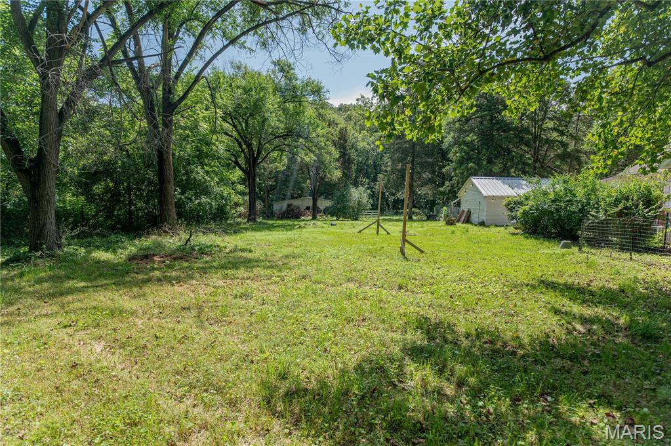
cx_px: 336
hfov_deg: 93.3
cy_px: 223
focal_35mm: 17
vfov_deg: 70.3
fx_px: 317
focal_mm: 17
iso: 100
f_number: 3.5
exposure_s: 1/640
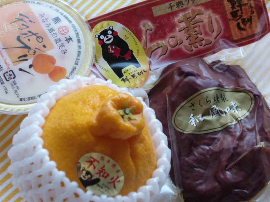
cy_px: 101
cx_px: 135
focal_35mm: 66
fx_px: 515
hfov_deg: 29.4
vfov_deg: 22.3
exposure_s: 1/50
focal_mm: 11.7
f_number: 4.1
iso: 400
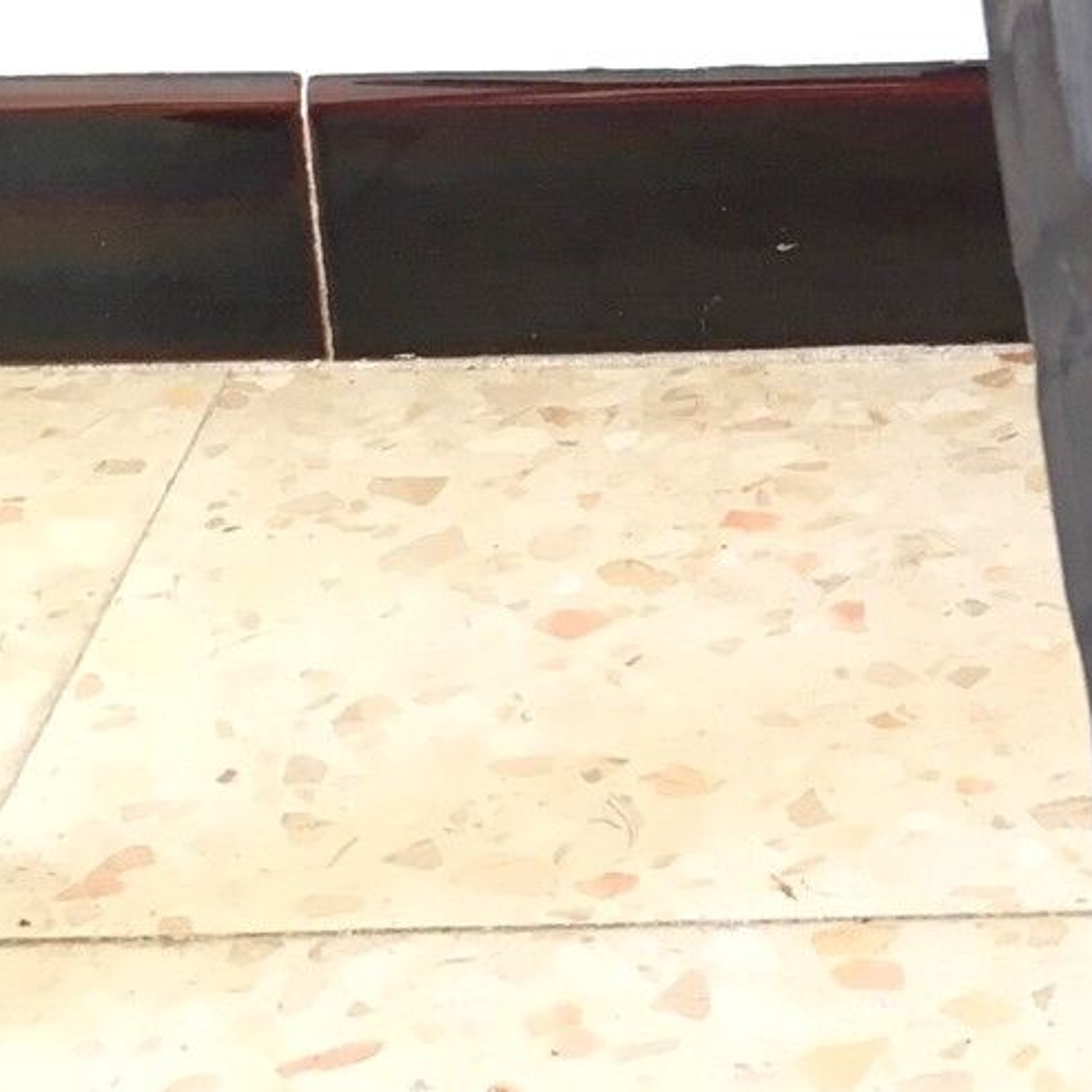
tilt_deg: -23.1
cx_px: 1274
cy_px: 228
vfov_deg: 16.6
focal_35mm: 104
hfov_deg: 16.1
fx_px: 3712
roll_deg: +1.6
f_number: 2.2
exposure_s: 1/33
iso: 40
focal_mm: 4.15
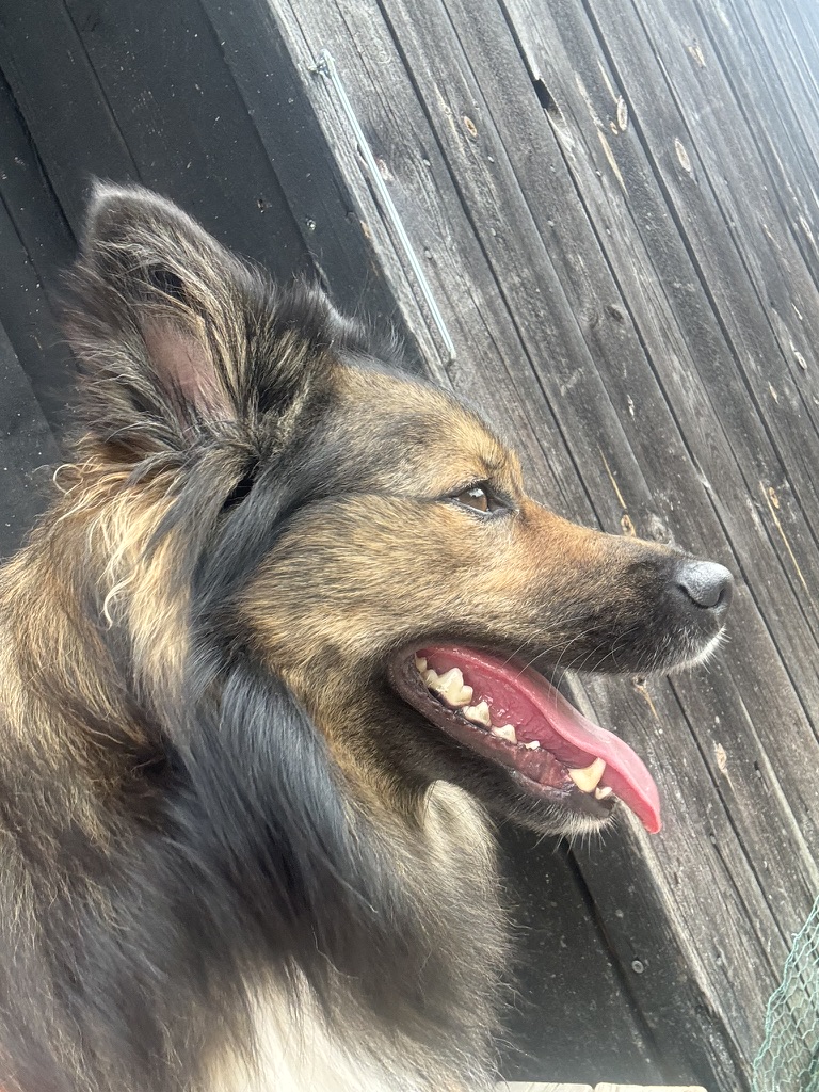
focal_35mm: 30
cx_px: 410
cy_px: 546
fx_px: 946
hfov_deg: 46.8
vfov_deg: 60.0
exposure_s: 1/100
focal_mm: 2.69
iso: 80
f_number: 1.9
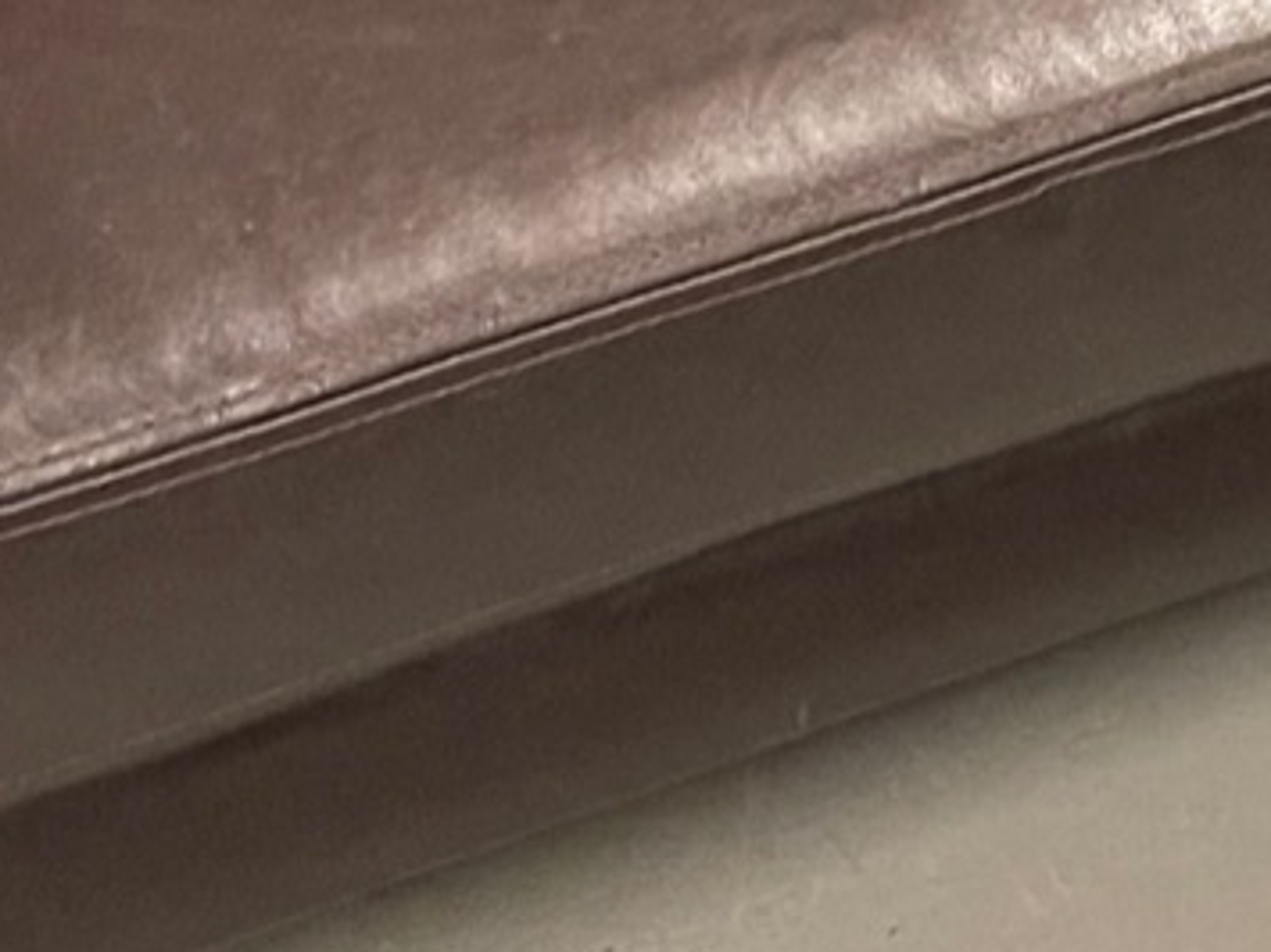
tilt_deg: -26.9
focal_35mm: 150
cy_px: -515
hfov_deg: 13.0
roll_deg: -1.8
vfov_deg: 9.6
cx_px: 1244
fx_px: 5506
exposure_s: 1/33
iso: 500
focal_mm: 5.1
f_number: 1.6
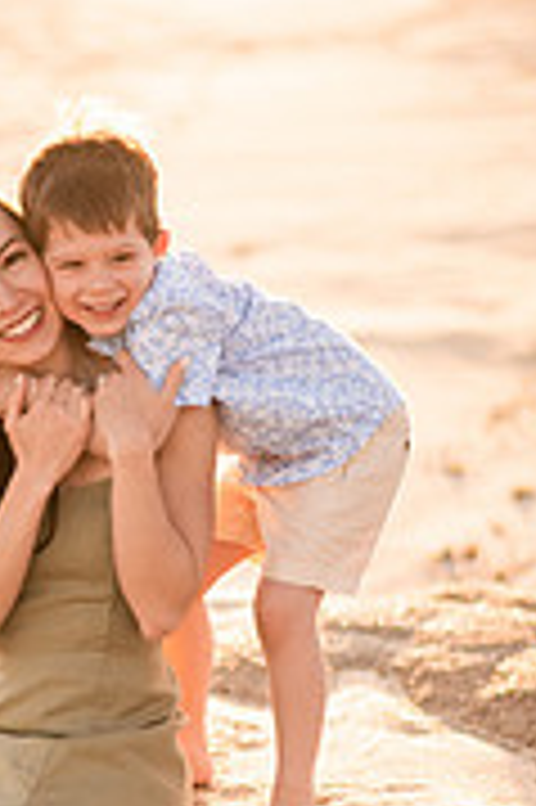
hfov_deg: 9.3
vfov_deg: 14.0
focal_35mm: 146
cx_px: -27
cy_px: 563
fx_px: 3267
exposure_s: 1/3200
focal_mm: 58
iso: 100
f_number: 1.6
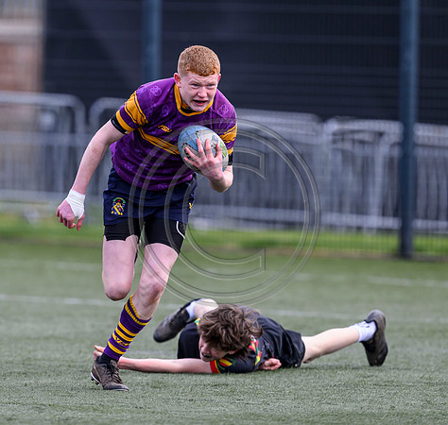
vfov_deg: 2.3
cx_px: 156
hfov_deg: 2.4
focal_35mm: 739
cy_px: 205
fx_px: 10554
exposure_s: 1/1600
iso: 500
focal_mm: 400
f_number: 3.5
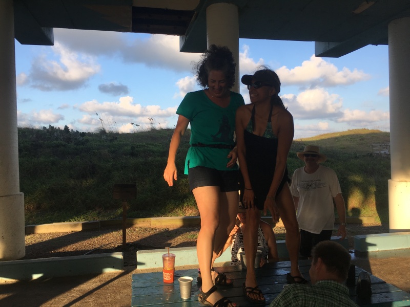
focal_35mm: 29
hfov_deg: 61.7
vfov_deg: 48.2
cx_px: 205
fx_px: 343
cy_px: 154
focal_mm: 4.15
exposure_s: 1/553
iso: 25
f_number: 2.2
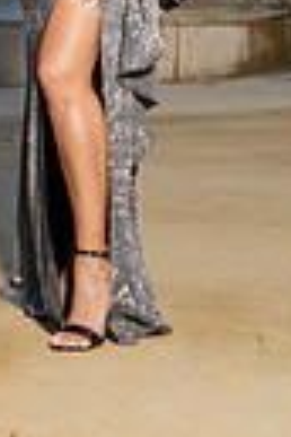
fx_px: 1709
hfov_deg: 9.7
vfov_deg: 13.5
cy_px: -262
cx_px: -6
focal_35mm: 141
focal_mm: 24
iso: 400
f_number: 4
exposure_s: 1/200
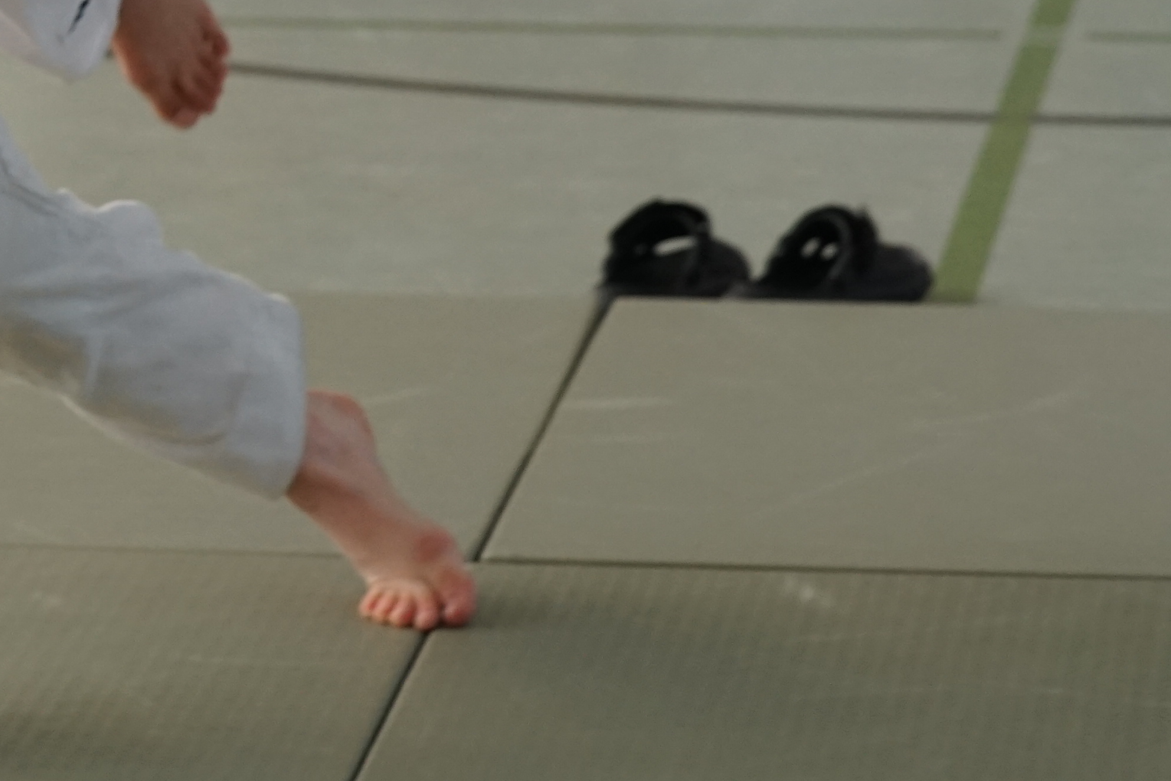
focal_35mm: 257
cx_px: -598
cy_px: -296
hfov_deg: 7.9
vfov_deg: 5.3
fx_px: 8360
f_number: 4.5
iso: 1250
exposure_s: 1/500
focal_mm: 85
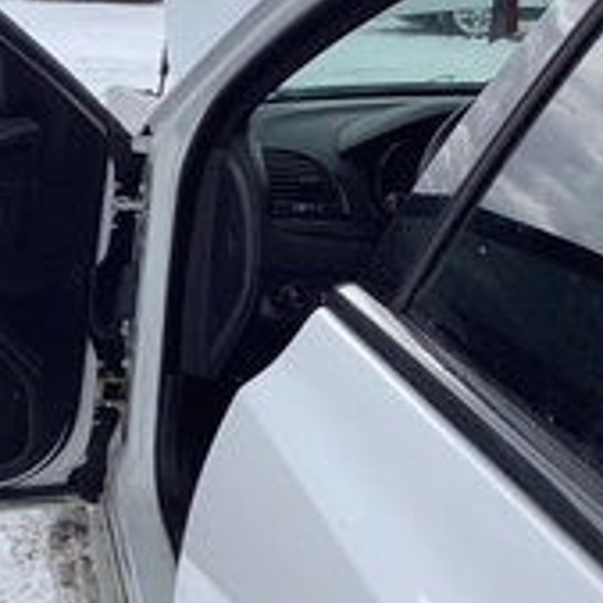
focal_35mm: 65
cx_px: -43
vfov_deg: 26.3
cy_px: 196
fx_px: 1281
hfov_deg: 24.8
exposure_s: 1/1508
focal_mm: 3.3
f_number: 2.4
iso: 25
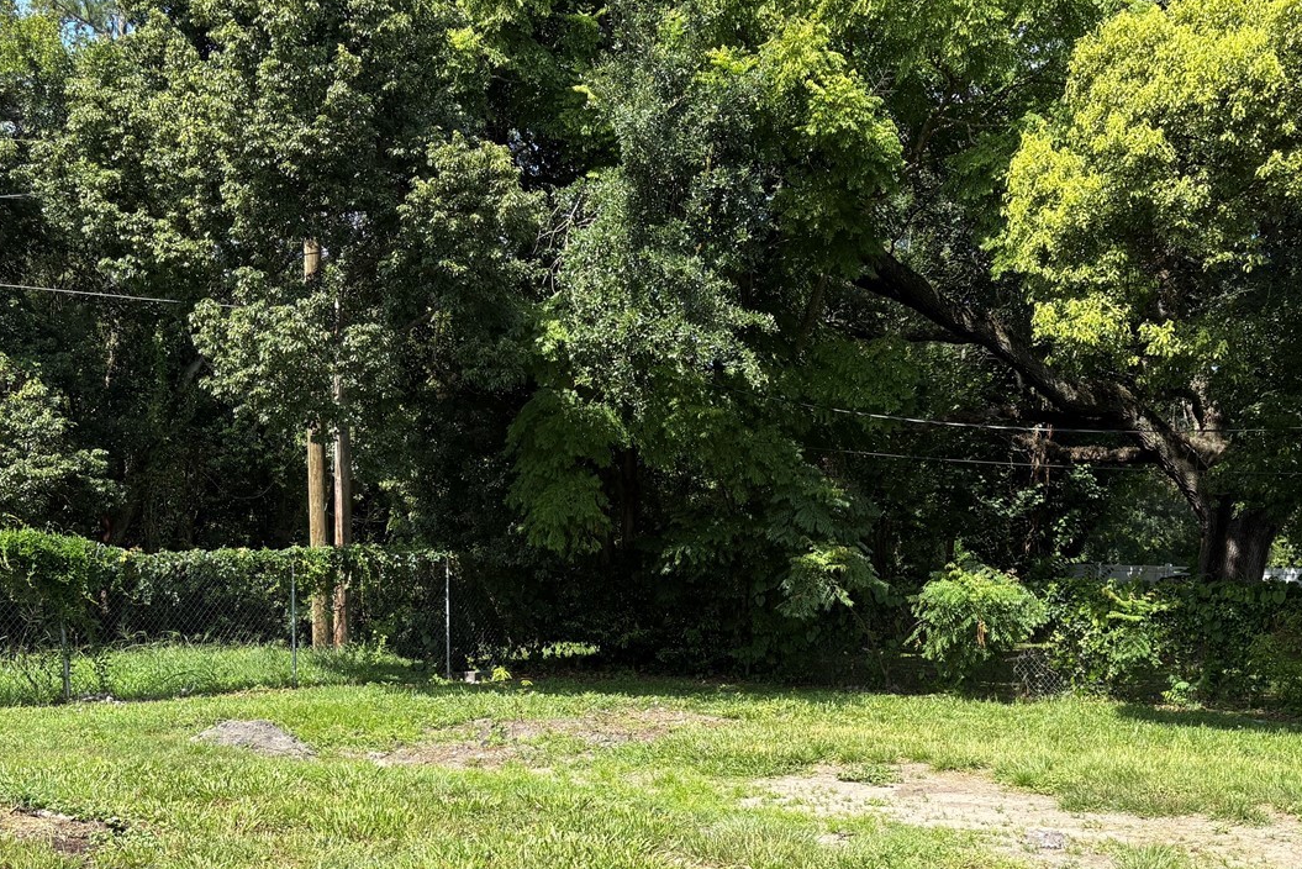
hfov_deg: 47.4
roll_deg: -2.7
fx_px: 1483
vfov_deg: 32.1
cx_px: 694
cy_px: 639
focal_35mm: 41
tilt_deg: -2.7
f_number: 1.6
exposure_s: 1/1550
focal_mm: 5.96
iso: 50
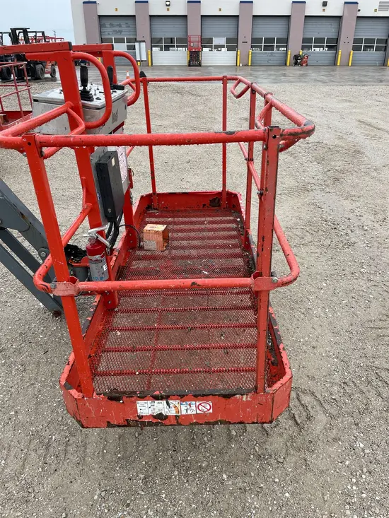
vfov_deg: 67.3
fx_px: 389
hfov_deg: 53.1
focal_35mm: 26
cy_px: 259
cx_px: 194
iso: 32
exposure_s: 1/861
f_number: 1.6
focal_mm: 4.2
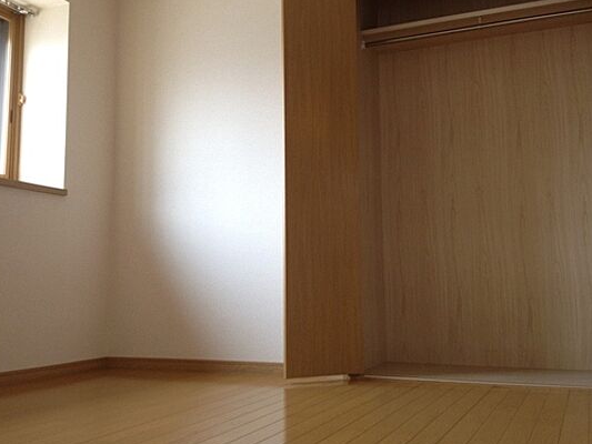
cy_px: 192
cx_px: 293
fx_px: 718
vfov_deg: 34.3
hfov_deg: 44.8
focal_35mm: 42
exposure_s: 1/40
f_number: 2.4
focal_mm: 4.28
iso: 100
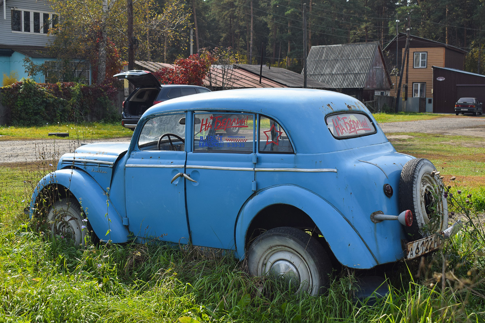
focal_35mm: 44
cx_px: 242
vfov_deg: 30.8
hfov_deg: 45.0
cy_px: 162
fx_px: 586
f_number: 6.3
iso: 200
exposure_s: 1/640
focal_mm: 29
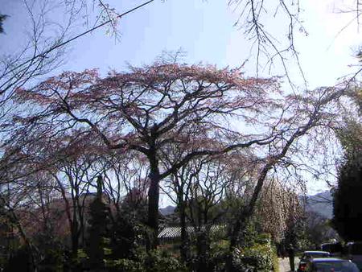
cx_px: 181
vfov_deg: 36.0
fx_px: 419
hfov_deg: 46.8
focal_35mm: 40
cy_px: 136
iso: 64
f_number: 6.7
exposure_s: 1/180
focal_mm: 5.3
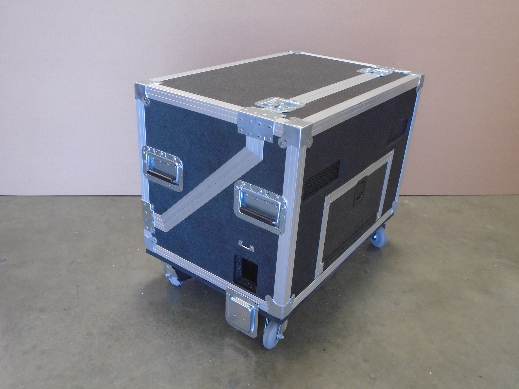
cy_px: 194
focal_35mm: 31
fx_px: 465
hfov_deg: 58.4
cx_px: 260
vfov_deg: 45.4
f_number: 3.5
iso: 250
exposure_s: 1/30
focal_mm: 5.5
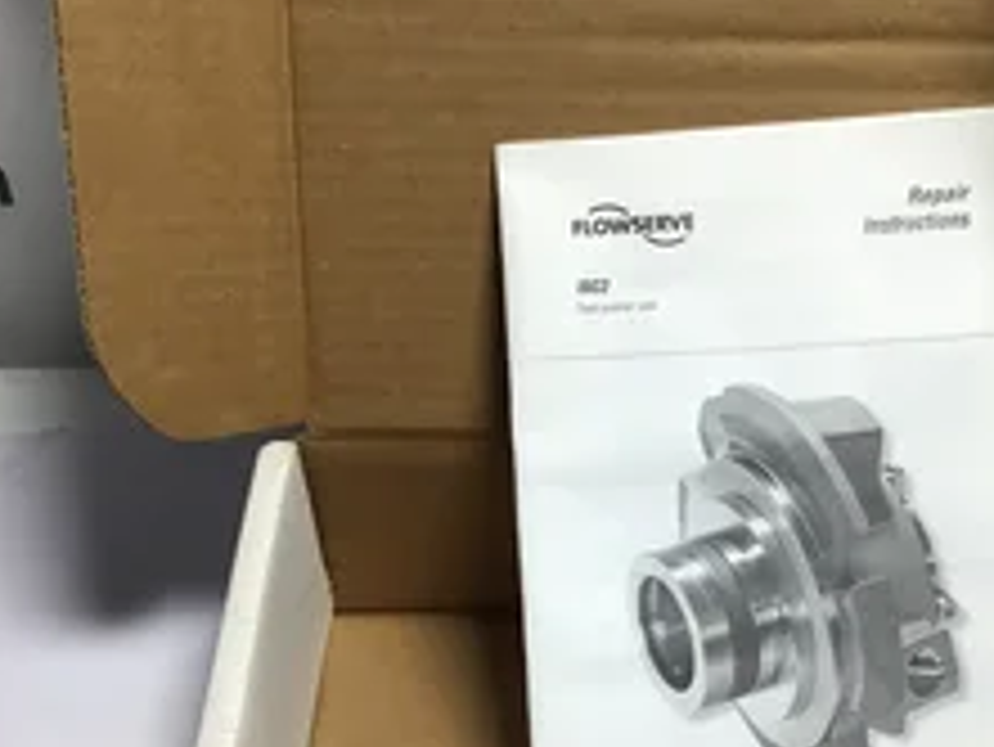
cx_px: 616
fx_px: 1609
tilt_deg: -49.0
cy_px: 603
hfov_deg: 34.2
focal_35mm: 56
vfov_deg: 25.6
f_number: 2.4
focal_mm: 3.3
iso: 25
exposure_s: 1/120
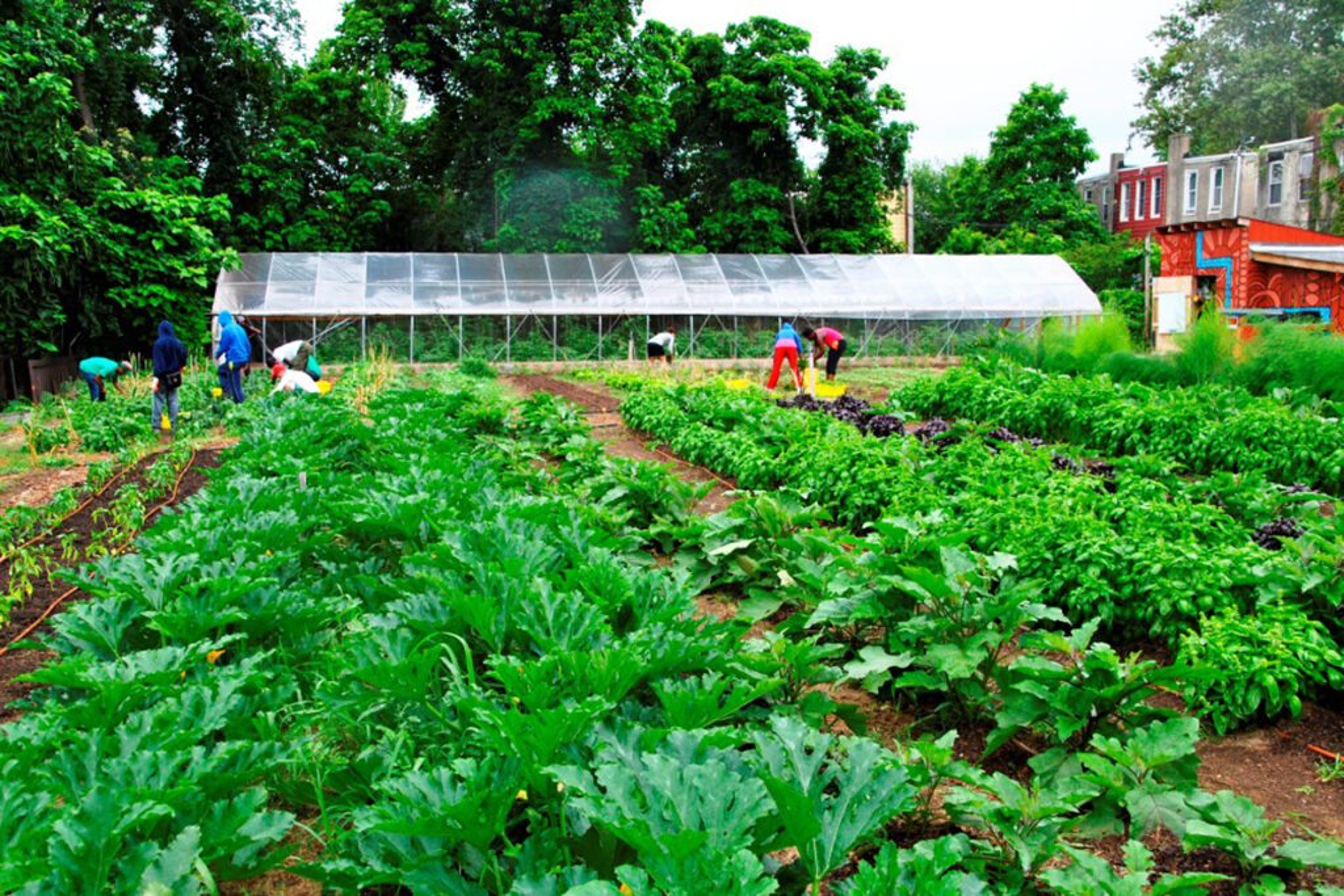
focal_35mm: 34
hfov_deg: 55.1
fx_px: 1288
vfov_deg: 38.4
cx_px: 672
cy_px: 448
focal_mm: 23
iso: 200
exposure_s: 1/125
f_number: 5.6
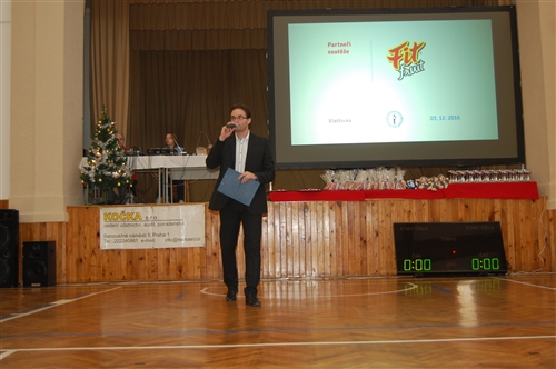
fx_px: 648
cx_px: 278
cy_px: 184
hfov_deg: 46.5
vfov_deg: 31.8
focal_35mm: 42
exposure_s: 1/60
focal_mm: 28
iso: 400
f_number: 4.2
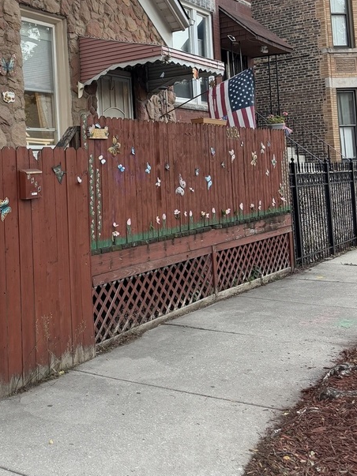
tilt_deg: +4.4
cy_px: 130
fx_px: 591
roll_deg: +2.0
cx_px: 85
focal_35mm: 43
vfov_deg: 42.7
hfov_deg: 32.9
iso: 200
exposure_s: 1/95
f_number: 1.78
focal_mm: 6.76
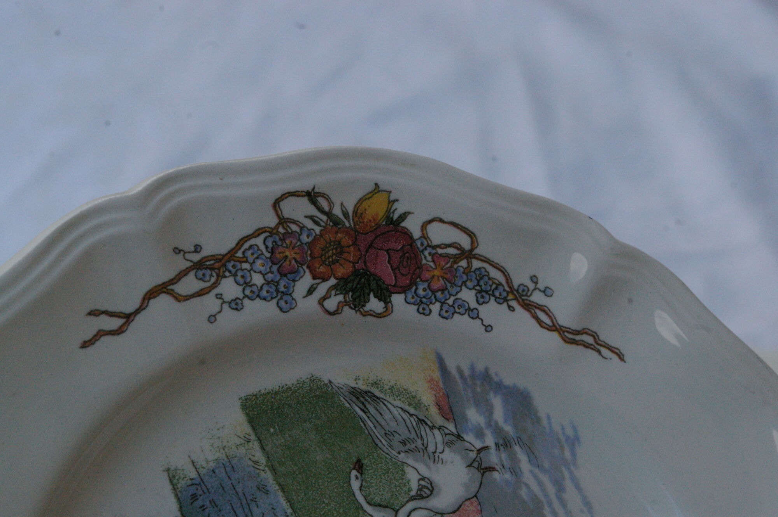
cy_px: 258
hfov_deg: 49.6
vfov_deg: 34.2
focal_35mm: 39
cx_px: 389
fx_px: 842
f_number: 8
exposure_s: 1/350
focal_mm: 26
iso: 1600
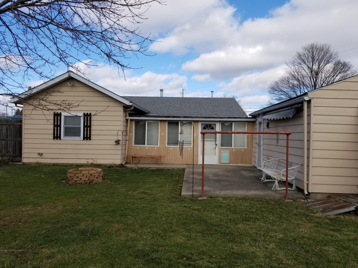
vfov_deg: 53.1
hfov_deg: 67.3
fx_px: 269
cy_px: 134
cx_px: 179
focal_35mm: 26
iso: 50
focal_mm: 4.25
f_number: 1.7
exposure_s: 1/2040
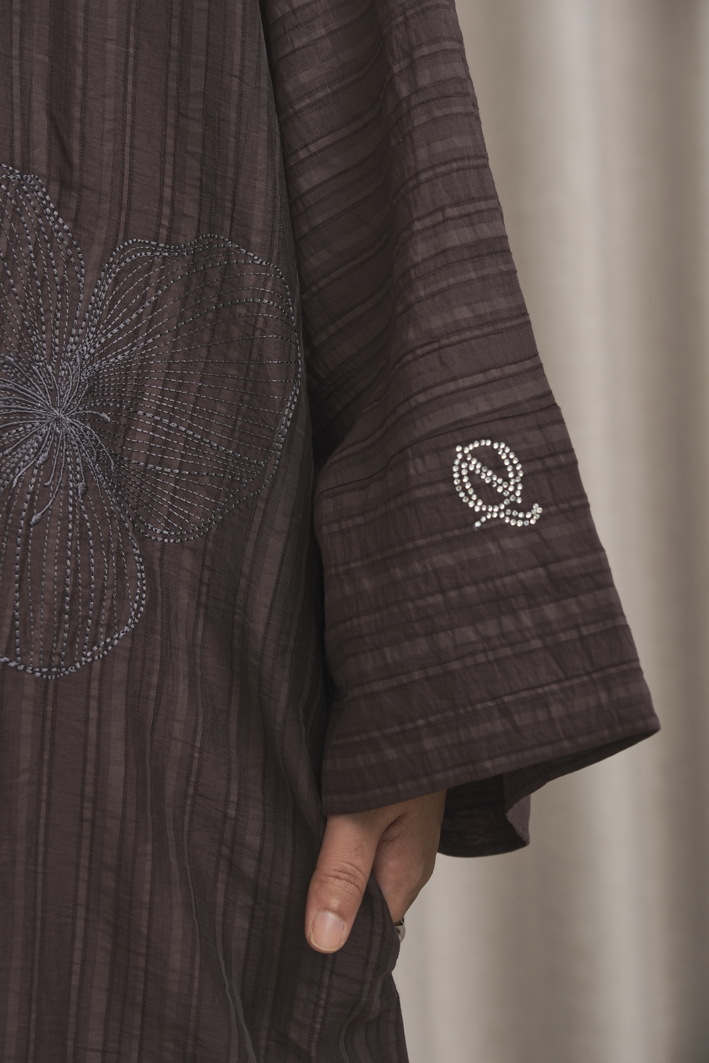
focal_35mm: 83
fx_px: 2452
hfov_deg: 16.5
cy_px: 532
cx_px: 354
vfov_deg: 24.5
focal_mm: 55
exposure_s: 1/125
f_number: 4
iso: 200
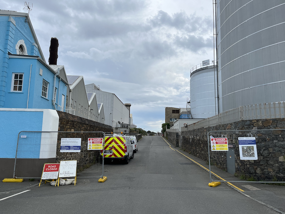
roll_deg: -1.4
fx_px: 214
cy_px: 107
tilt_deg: +7.1
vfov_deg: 53.1
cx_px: 142
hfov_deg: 67.3
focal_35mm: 26
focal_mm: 5.1
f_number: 1.6
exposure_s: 1/2101
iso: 50
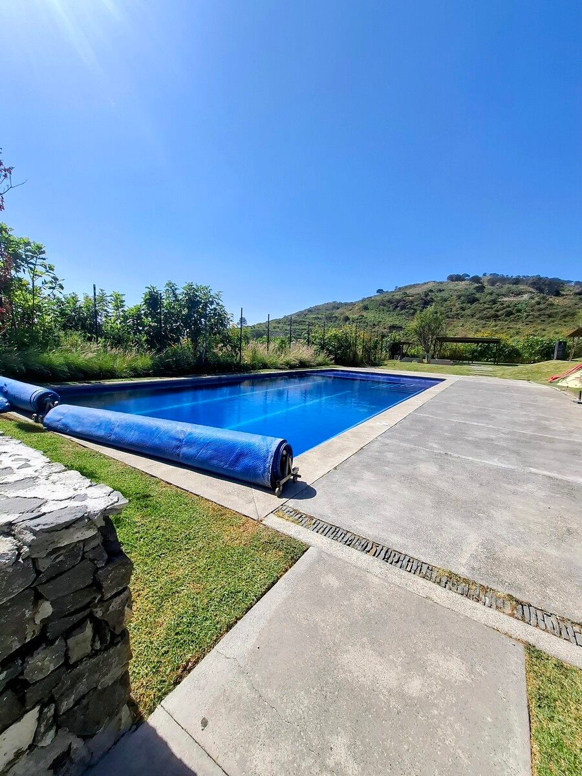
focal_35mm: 13
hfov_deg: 89.9
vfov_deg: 106.2
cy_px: 388
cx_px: 291
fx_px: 291
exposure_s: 1/1018
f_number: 2.2
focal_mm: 1.74
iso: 40
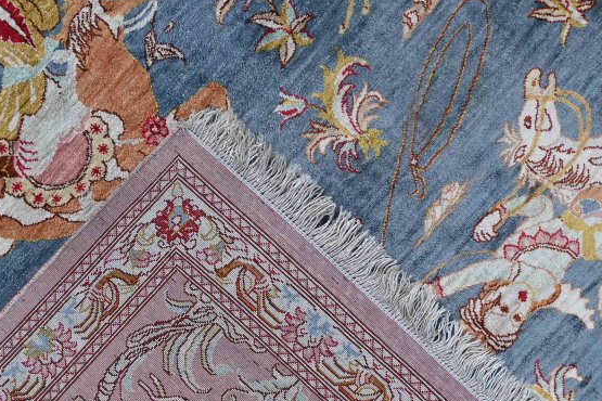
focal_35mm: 81
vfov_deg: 16.7
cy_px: 320
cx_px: 333
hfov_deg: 25.0
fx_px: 1356
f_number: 5
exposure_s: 1/250
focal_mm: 25
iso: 200
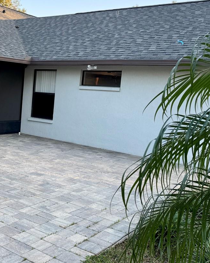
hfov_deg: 30.4
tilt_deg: -5.3
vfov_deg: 40.3
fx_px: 357
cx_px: -1
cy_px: 116
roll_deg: -3.5
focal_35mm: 46
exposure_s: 1/390
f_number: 1.78
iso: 80
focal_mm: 6.76
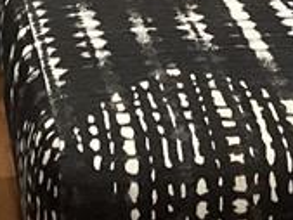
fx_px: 1592
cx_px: 76
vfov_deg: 7.2
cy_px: -388
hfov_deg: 10.5
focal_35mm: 188
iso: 200
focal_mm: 3.3
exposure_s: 1/60
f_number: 2.4
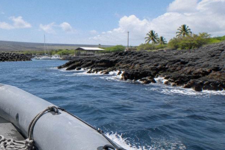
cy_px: 85
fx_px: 275
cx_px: 104
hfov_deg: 44.5
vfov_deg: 30.5
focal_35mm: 44
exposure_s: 1/320
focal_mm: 35
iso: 200
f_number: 5.6
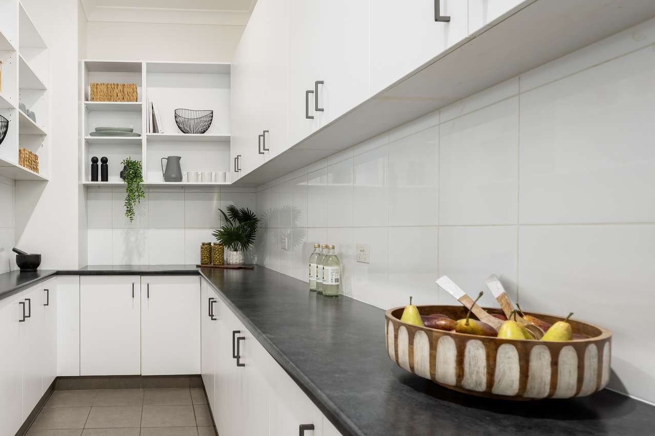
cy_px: 225
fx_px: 437
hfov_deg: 70.3
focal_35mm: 24
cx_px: 189
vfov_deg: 53.1
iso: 320
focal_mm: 16
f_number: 9
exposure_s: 1/2.5
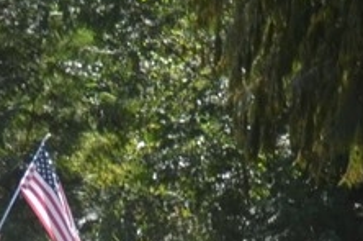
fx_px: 3471
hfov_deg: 6.0
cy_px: 283
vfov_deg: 4.0
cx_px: -57
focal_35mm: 345
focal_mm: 30
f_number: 4.5
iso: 100
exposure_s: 1/250
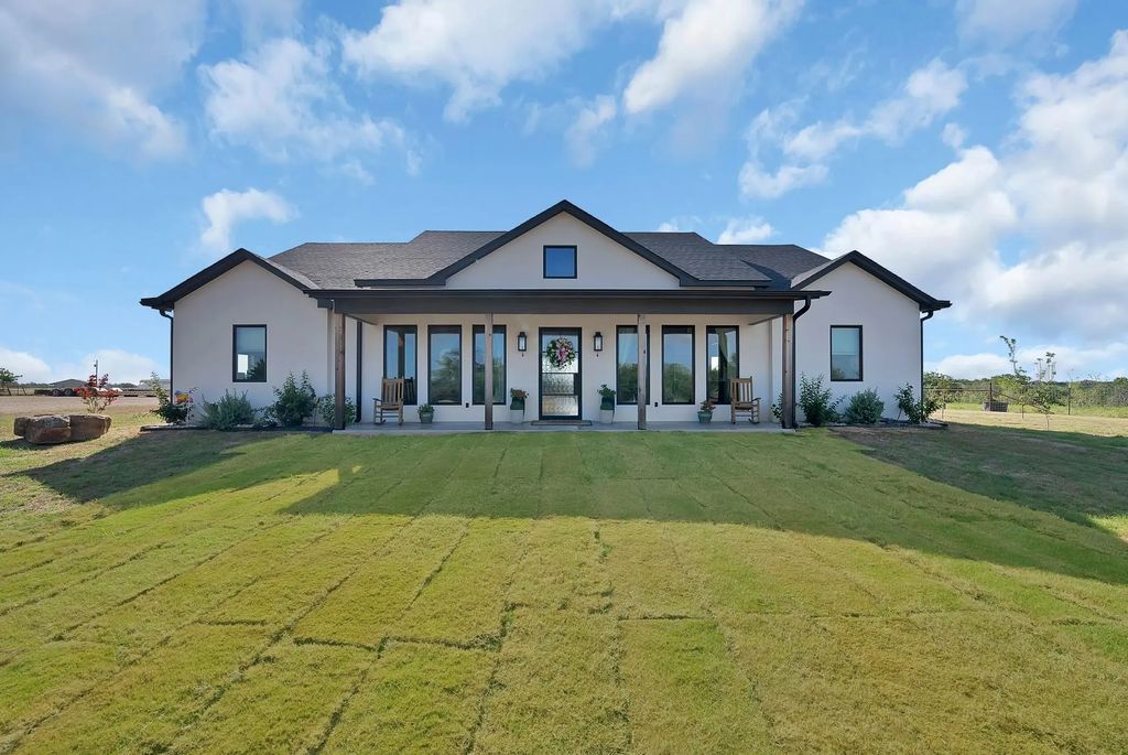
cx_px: 564
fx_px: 376
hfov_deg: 112.6
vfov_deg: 90.1
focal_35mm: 12
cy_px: 378
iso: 640
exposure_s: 1/320
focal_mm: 12
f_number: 9
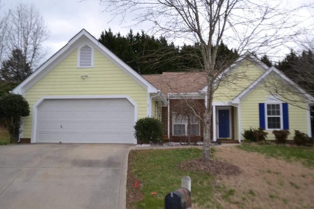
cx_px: 162
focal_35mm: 34
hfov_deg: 55.8
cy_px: 100
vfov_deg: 38.8
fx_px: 296
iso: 100
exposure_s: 1/160
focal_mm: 20
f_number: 4
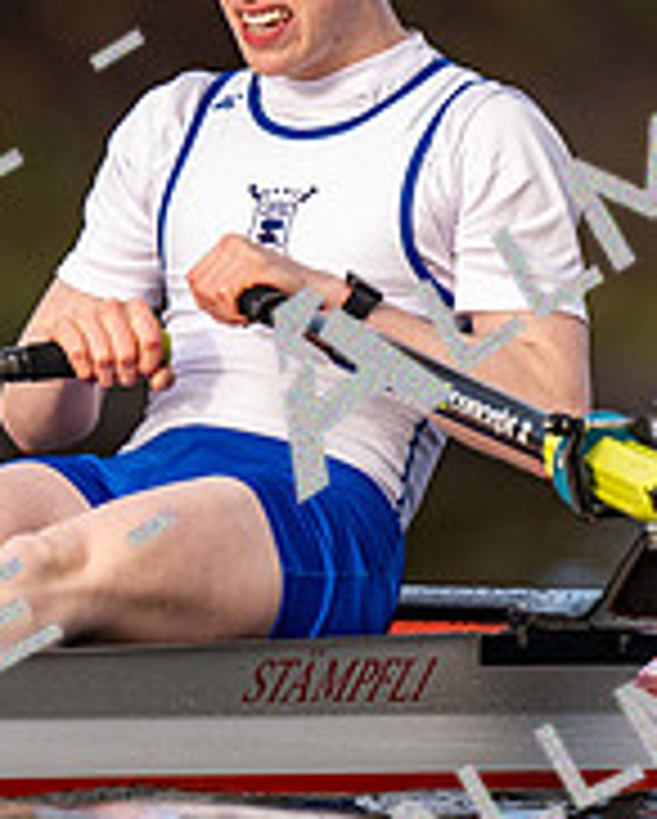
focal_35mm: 1792
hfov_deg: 0.9
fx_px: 43483
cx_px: -112
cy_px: 74
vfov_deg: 1.1
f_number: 4
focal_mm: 600
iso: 1000
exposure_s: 1/2500
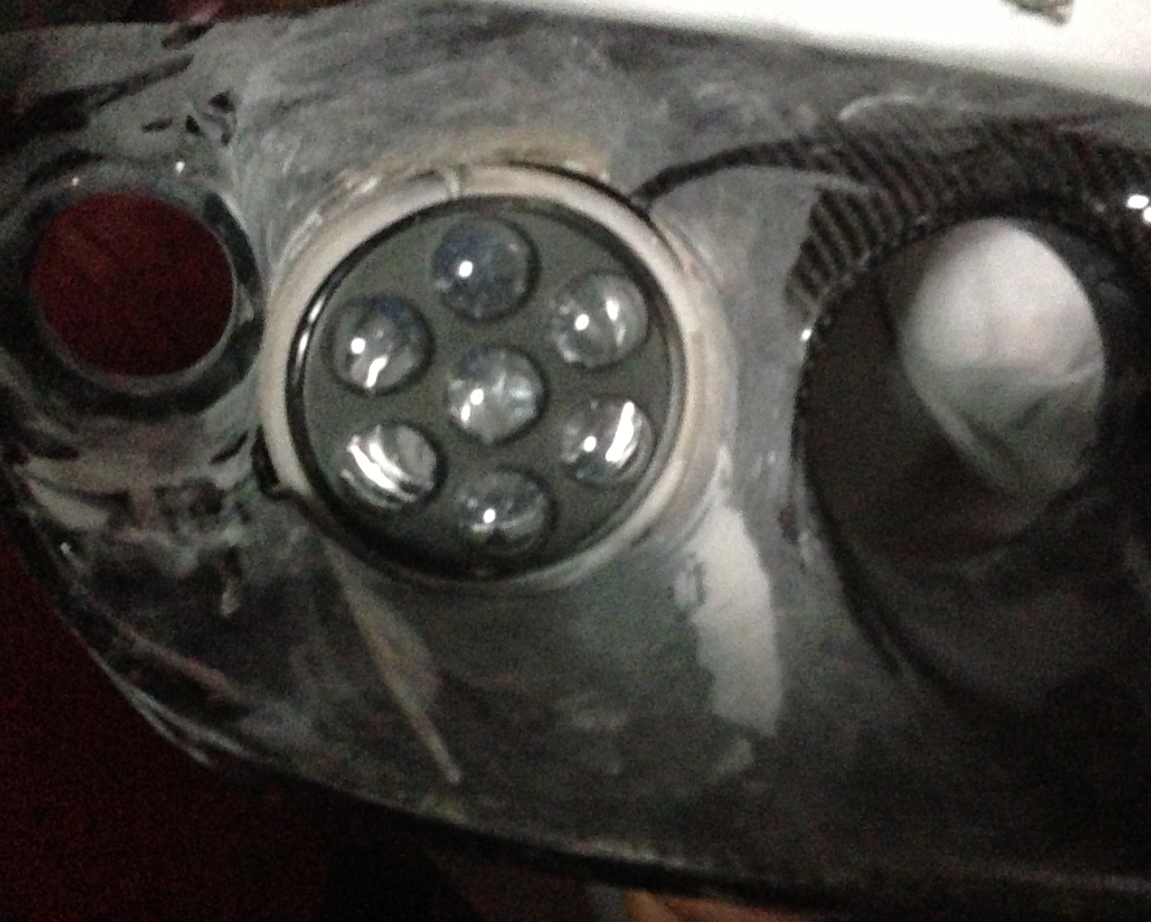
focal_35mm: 44
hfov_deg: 41.9
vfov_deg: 34.1
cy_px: 500
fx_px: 1499
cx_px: 645
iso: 1600
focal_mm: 4.13
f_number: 2.4
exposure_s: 1/15
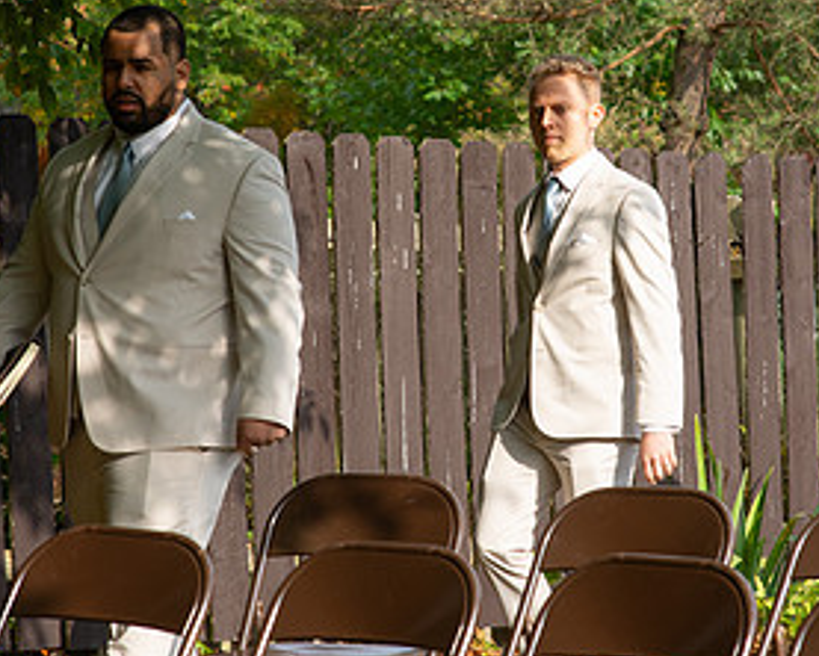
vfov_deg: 9.3
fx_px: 4051
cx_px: 535
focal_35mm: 167
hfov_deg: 11.5
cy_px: 223
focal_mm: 85
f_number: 6.3
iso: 640
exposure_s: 1/640
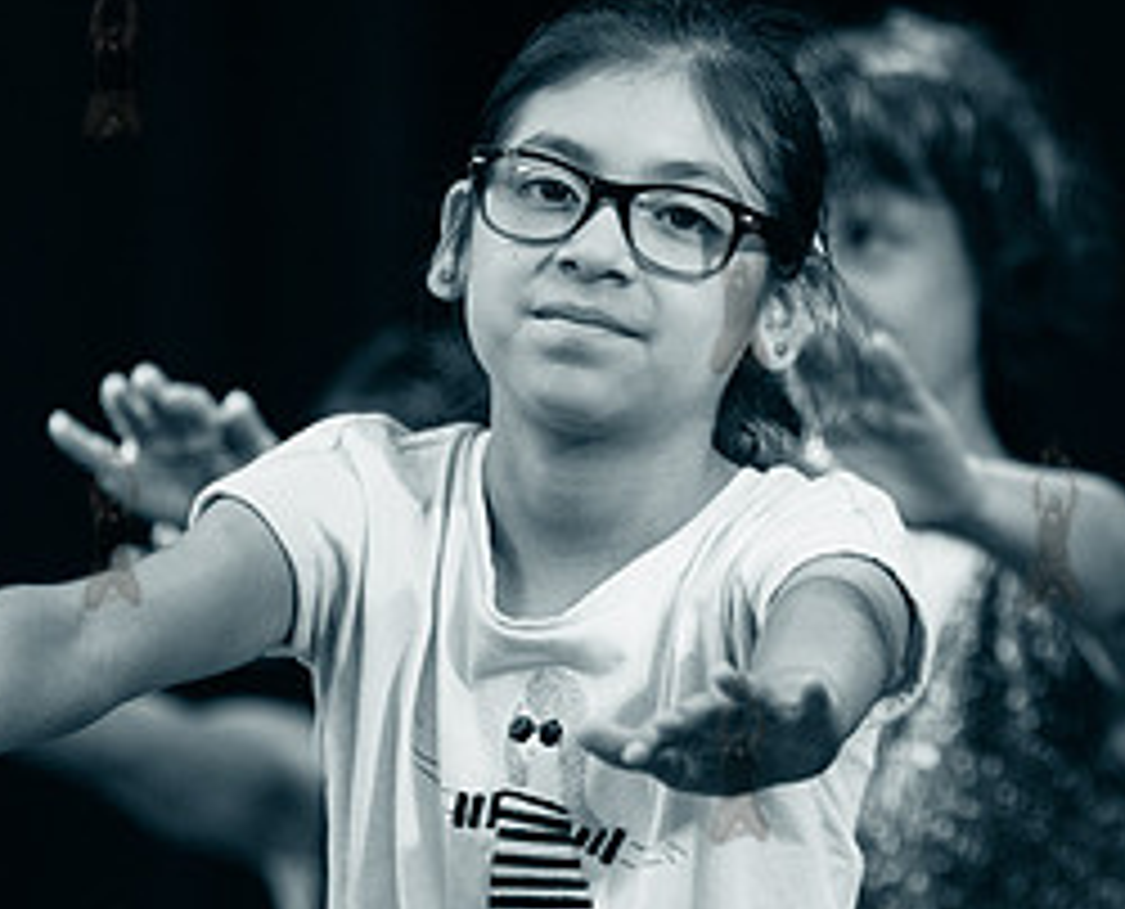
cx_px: 609
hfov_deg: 5.9
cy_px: 365
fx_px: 10897
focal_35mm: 326
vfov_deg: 4.8
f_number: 2.8
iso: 1600
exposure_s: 1/1000
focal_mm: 112
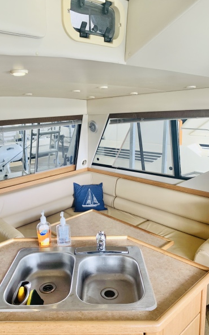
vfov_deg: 66.5
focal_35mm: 28
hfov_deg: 44.3
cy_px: 169
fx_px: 255
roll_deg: +1.1
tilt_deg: -12.1
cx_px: 86
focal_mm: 4.25
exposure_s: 1/82
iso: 100
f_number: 1.8
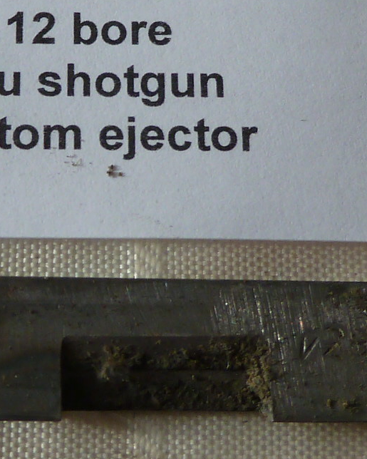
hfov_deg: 15.8
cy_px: 76
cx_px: 76
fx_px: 1317
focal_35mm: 97
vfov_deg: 19.5
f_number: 3.3
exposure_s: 1/50
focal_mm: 4.1
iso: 80
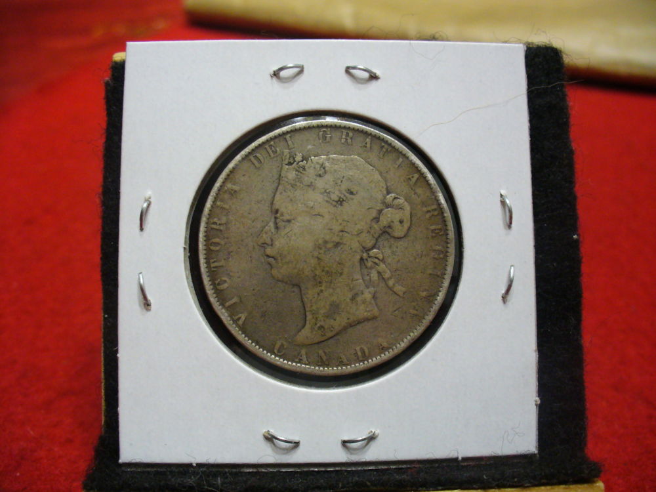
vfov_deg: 38.7
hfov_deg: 50.1
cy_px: 246
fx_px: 701
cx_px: 328
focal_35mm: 37
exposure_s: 1/25
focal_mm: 6.1
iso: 200
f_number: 2.8
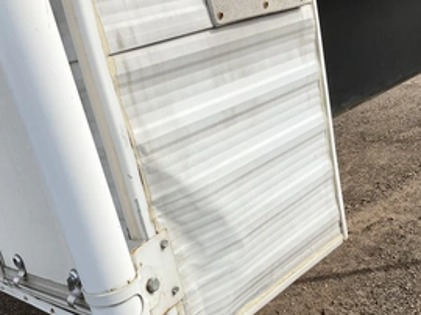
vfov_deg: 33.1
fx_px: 523
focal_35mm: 43
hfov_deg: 43.8
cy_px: 223
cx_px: 182
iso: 25
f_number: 1.8
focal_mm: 3
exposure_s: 1/2141
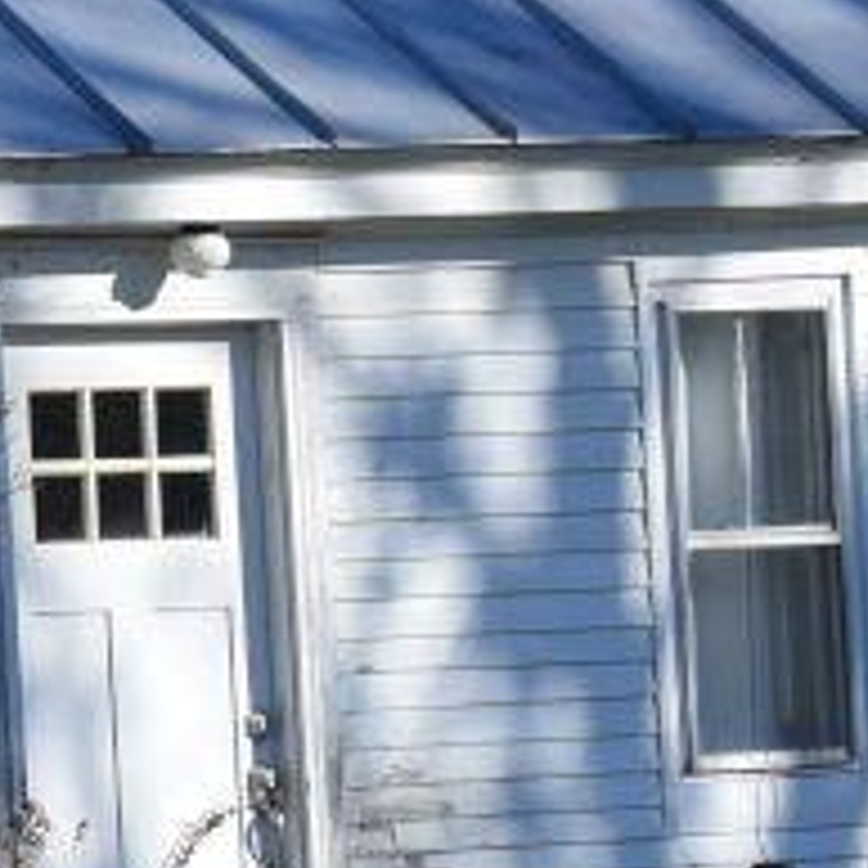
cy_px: 153
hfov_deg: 3.2
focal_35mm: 545
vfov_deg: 3.2
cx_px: -1543
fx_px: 15470
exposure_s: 1/400
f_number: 10
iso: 200
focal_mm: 55
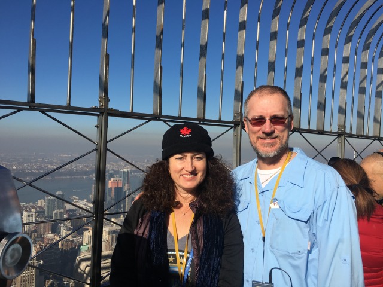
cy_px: 144
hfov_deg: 61.7
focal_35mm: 29
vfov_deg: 48.2
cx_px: 192
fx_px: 321
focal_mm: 4.15
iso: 25
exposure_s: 1/2331
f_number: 2.2
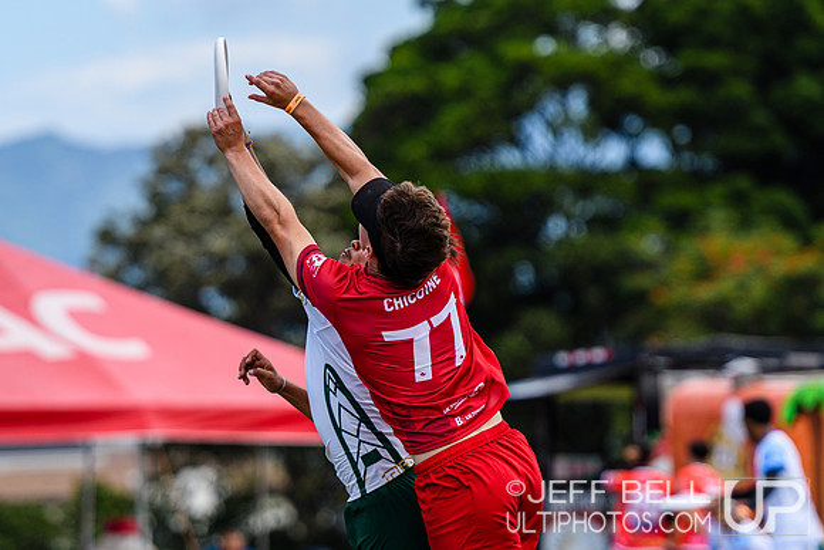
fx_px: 9789
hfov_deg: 4.8
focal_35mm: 428
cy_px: 270
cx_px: 433
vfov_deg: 3.2
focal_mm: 190
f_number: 3.2
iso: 100
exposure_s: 1/1600
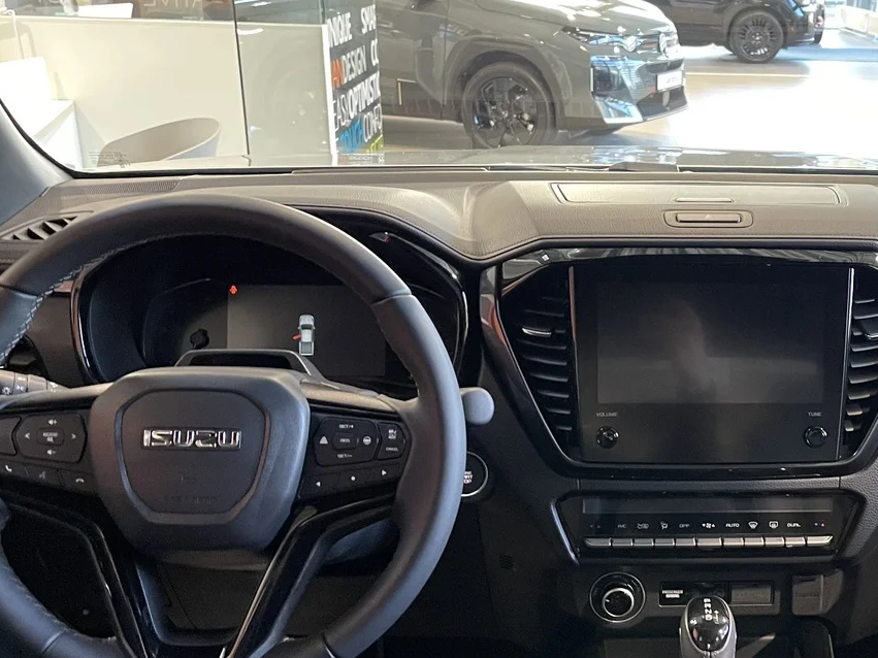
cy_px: 404
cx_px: 707
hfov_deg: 38.8
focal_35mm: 47
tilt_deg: -21.6
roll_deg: -1.9
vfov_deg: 30.8
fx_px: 1192
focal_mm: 5.1
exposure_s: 1/50
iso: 320
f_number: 1.6
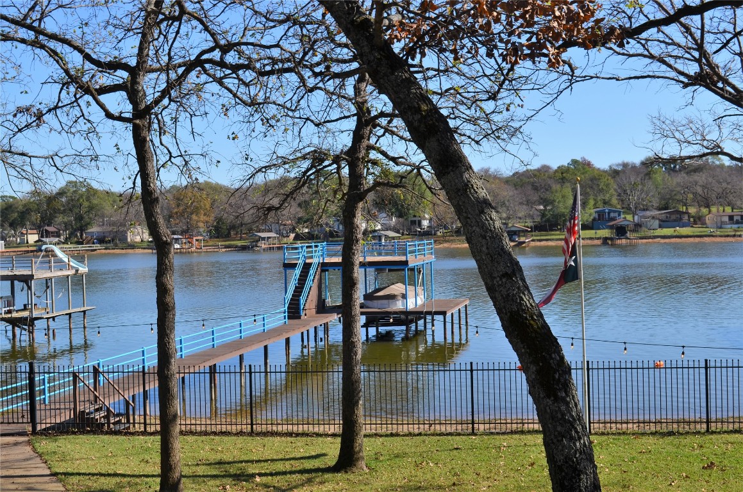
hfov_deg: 41.2
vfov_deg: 28.0
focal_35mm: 48
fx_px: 989
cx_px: 372
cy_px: 246
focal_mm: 32
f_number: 8
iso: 100
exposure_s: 1/250
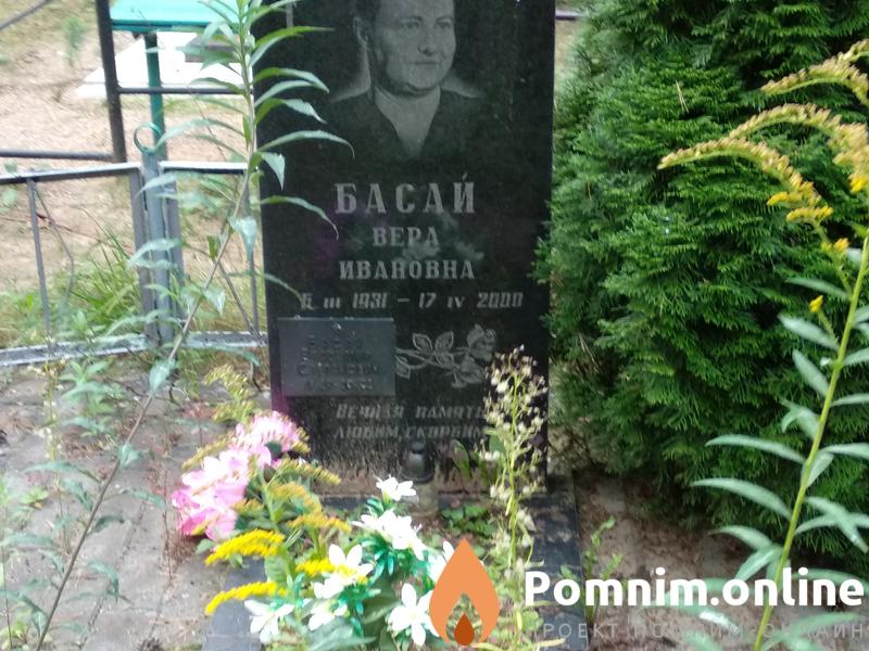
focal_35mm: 26
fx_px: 653
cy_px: 326
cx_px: 434
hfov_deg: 67.3
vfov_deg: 53.1
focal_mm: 3.81
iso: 400
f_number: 2.2
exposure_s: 1/30
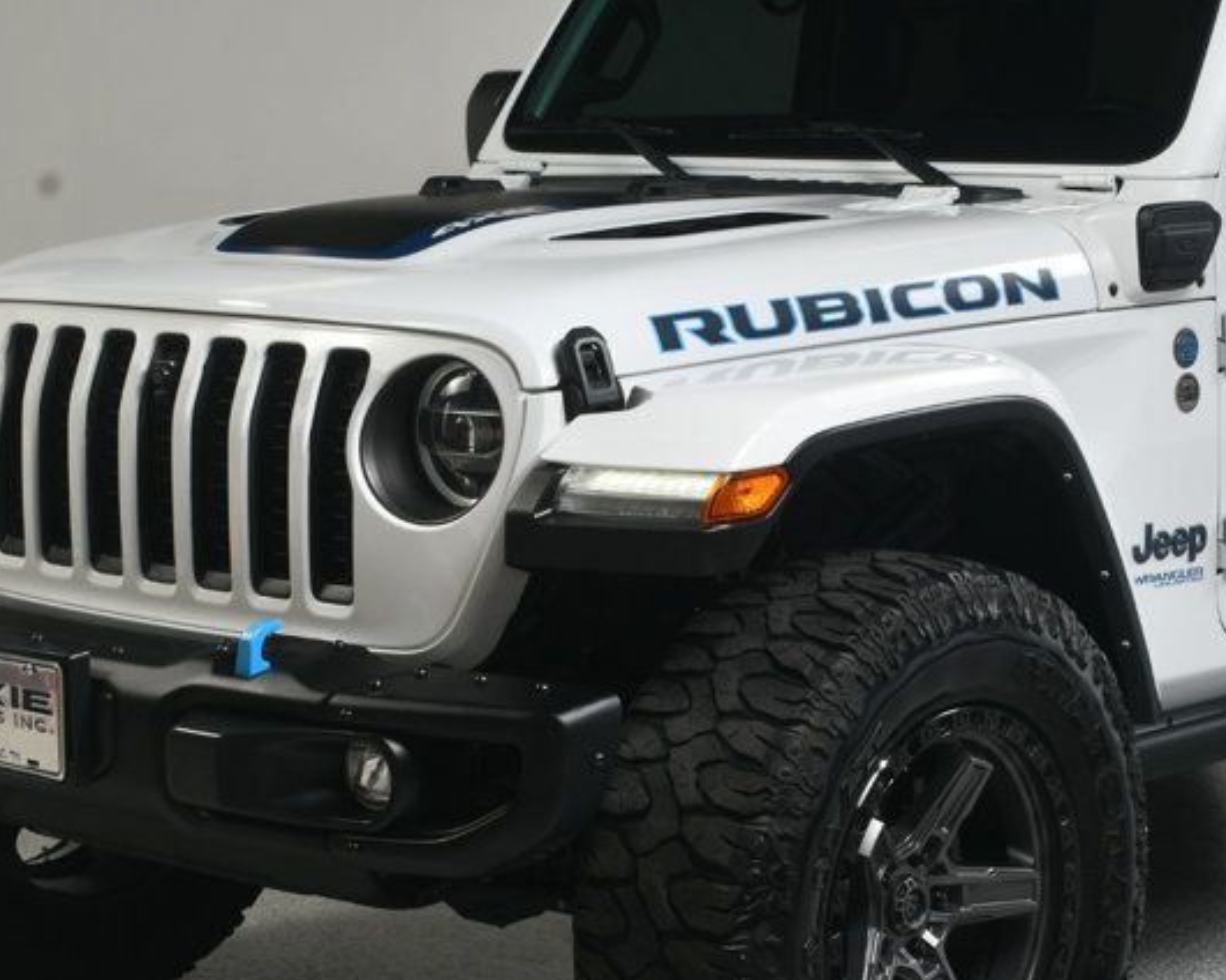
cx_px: 877
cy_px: 545
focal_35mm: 87
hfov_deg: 21.8
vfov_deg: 17.7
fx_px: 3157
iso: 100
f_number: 13
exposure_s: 1/160
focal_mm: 32
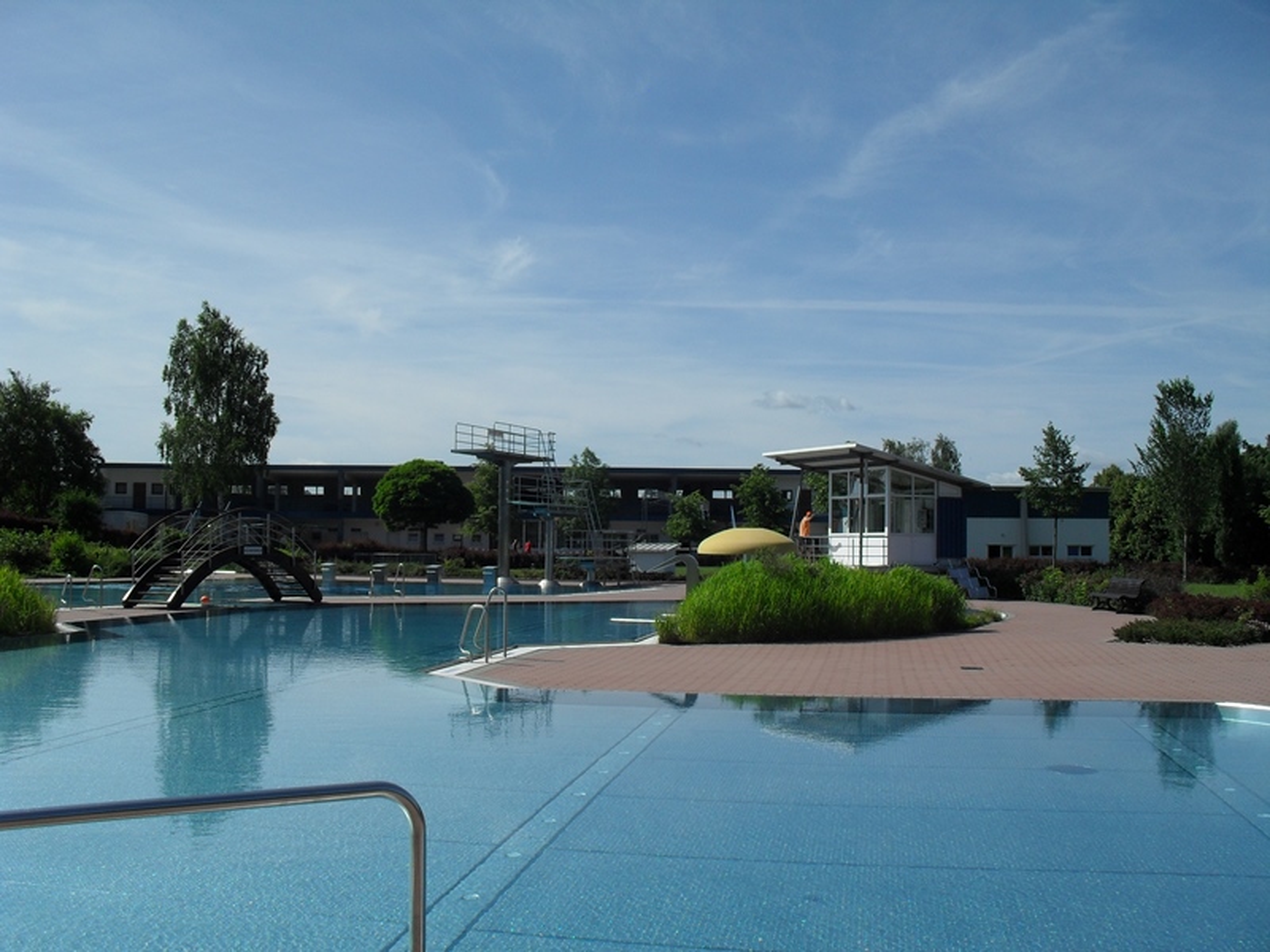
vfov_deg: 40.7
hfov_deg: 52.6
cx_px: 635
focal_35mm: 35
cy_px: 476
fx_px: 1284
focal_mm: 6.3
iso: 100
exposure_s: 1/350
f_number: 8.4
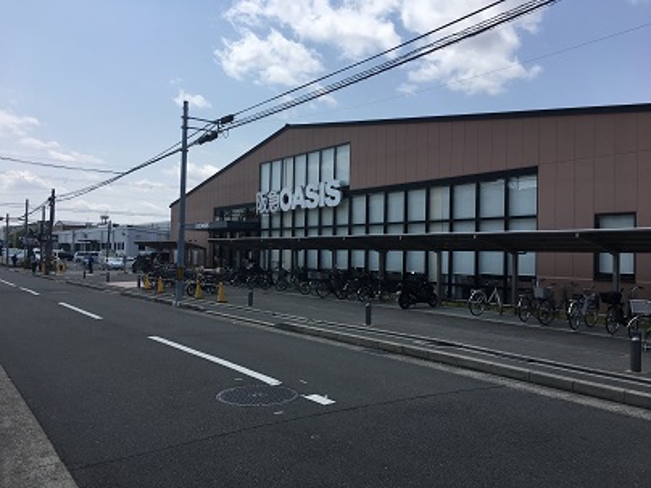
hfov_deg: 61.7
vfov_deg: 48.2
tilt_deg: +0.6
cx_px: 326
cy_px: 244
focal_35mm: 29
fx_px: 545
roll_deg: -1.2
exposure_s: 1/2137
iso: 25
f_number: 2.2
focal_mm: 4.15
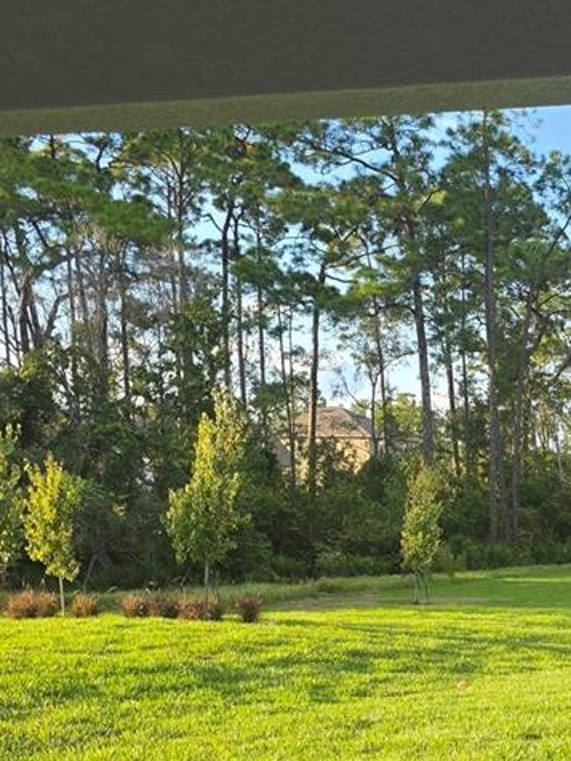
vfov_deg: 32.4
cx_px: 694
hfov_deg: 23.0
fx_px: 1276
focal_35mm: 58
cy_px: 601
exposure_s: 1/359
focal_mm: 6.3
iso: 25
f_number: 1.7
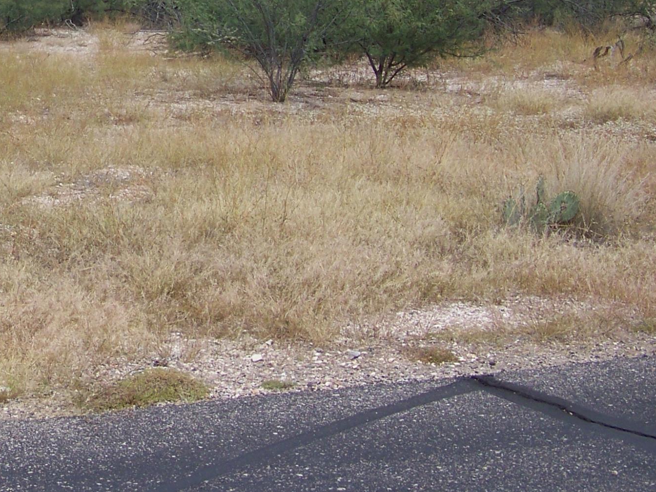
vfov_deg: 13.3
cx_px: 31
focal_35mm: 110
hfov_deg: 17.5
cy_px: 36
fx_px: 2085
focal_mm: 7.6
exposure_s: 1/800
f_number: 2.8
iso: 64
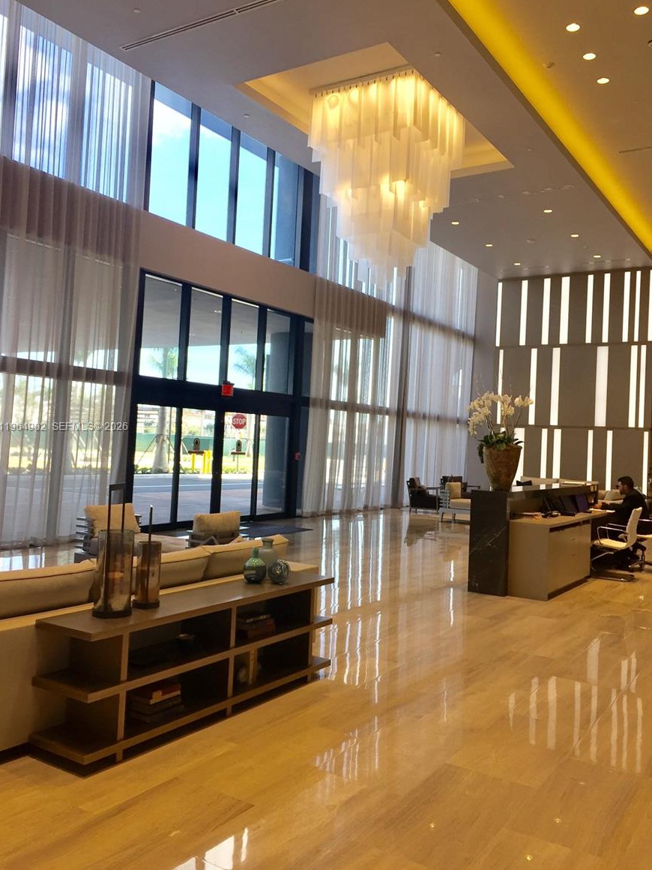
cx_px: 327
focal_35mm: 30
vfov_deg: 60.0
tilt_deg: +1.0
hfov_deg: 46.8
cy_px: 428
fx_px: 753
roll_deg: -2.2
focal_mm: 4.15
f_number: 2.2
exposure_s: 1/120
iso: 40
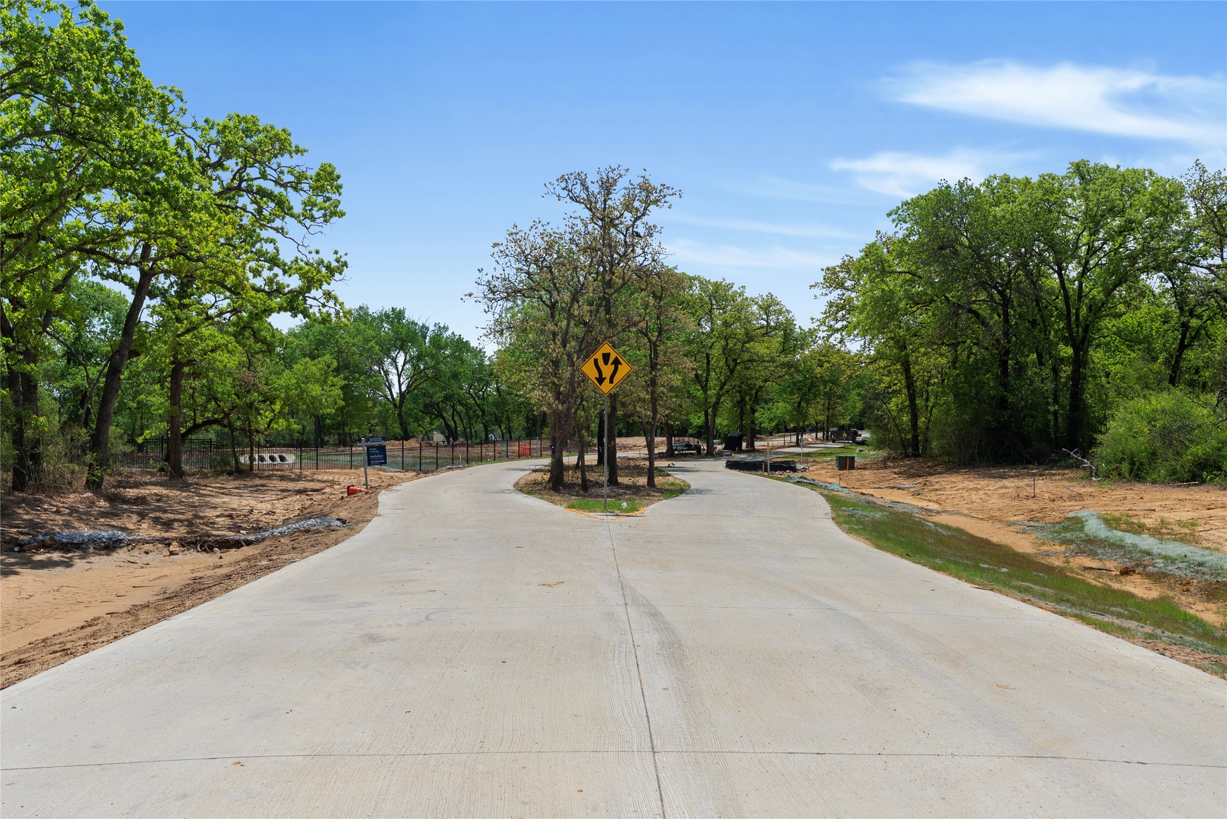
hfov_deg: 54.4
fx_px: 1193
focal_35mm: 35
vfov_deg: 37.9
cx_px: 614
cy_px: 410
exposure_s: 1/100
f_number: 7.1
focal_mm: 35
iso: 80
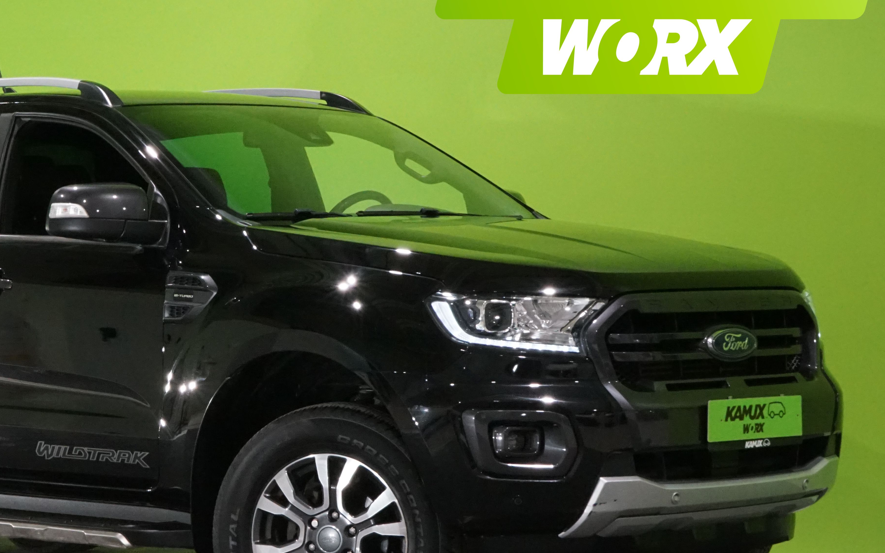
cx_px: 223
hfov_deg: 19.2
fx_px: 2605
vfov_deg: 12.1
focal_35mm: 108
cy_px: 343
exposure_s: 1/20
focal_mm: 64
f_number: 25
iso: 6400
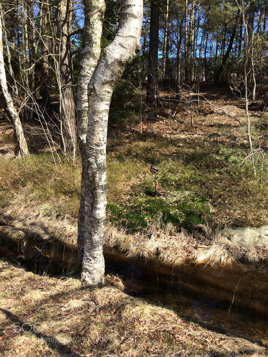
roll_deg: -0.1
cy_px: 178
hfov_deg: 48.2
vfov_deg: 61.7
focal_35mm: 29
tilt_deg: -11.0
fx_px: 299
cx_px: 134
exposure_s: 1/612
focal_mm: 4.15
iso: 32
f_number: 2.2
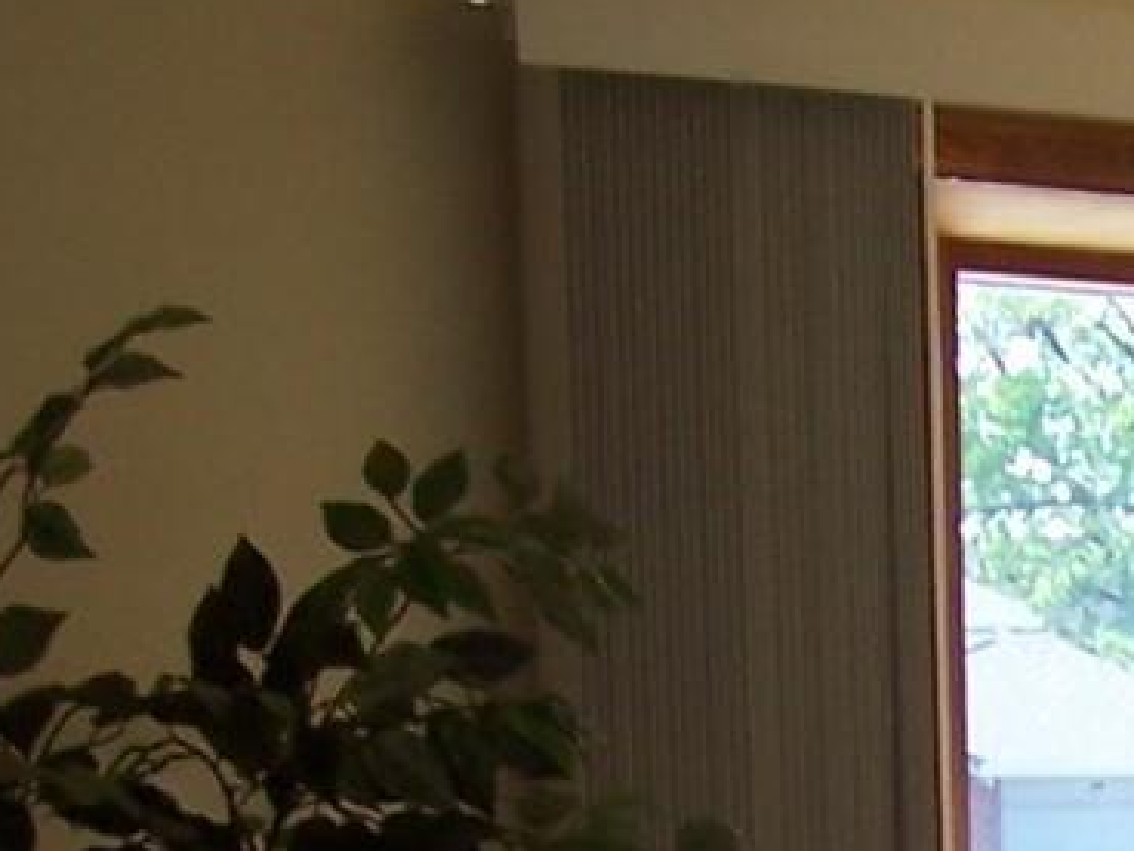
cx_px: 1938
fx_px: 4848
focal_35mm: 148
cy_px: 1767
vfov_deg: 9.3
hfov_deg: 12.4
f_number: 2.7
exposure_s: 1/125
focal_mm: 5.6
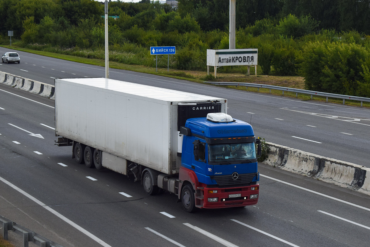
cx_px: 185
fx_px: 848
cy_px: 124
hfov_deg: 24.6
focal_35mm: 82
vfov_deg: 16.6
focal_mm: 55
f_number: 7.1
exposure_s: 1/1250
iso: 400
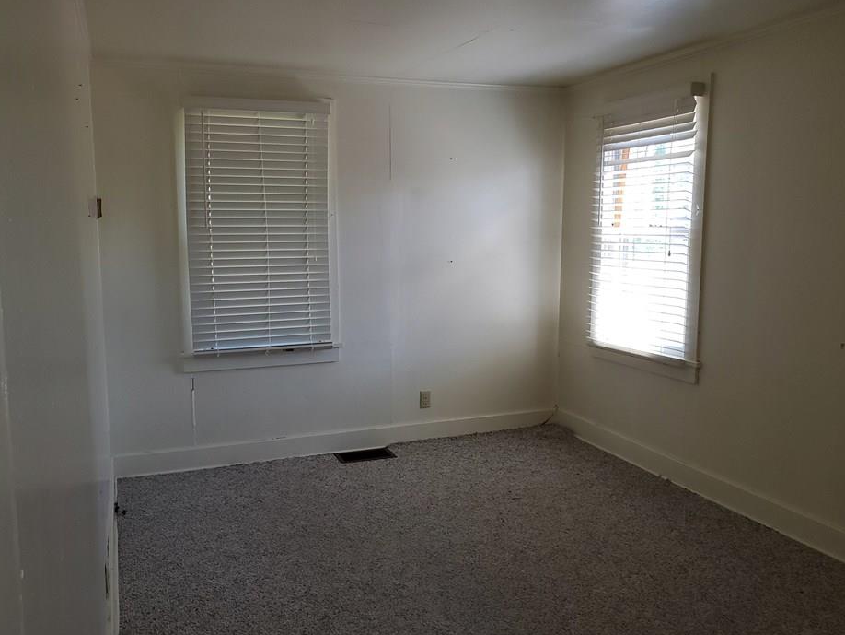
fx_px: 708
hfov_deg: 61.6
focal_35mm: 29
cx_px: 390
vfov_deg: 48.2
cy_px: 305
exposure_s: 1/100
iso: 80
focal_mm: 4.3
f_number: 2.4
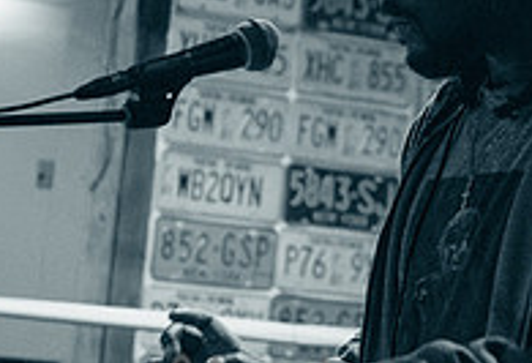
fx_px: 2084
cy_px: 115
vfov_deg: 9.9
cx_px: 461
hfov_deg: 14.4
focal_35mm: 140
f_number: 2.8
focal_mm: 42
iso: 5000
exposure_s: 1/250
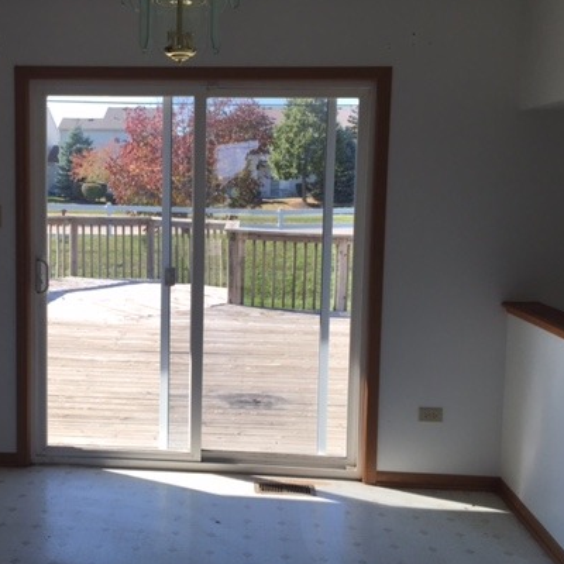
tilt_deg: -5.6
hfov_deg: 40.3
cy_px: 261
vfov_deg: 40.9
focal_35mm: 41
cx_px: 176
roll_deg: -1.7
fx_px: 756
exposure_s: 1/444
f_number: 2.2
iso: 32
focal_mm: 4.15
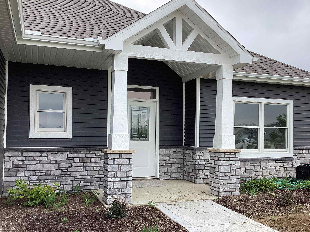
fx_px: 313
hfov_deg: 52.6
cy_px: 129
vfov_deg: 40.6
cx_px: 160
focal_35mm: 35
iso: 25
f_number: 2.4
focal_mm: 3.3
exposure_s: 1/416
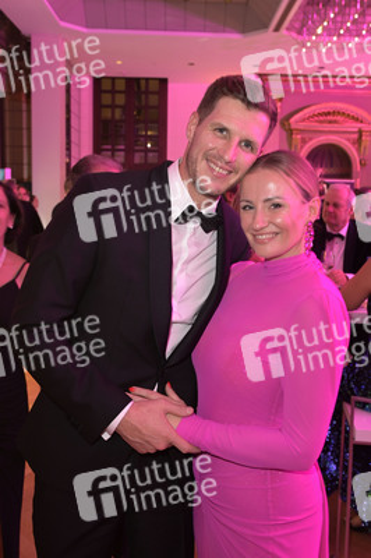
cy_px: 279
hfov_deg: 41.0
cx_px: 186
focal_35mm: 32
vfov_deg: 58.8
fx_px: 495
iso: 2500
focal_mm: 32
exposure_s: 1/40
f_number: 5.6
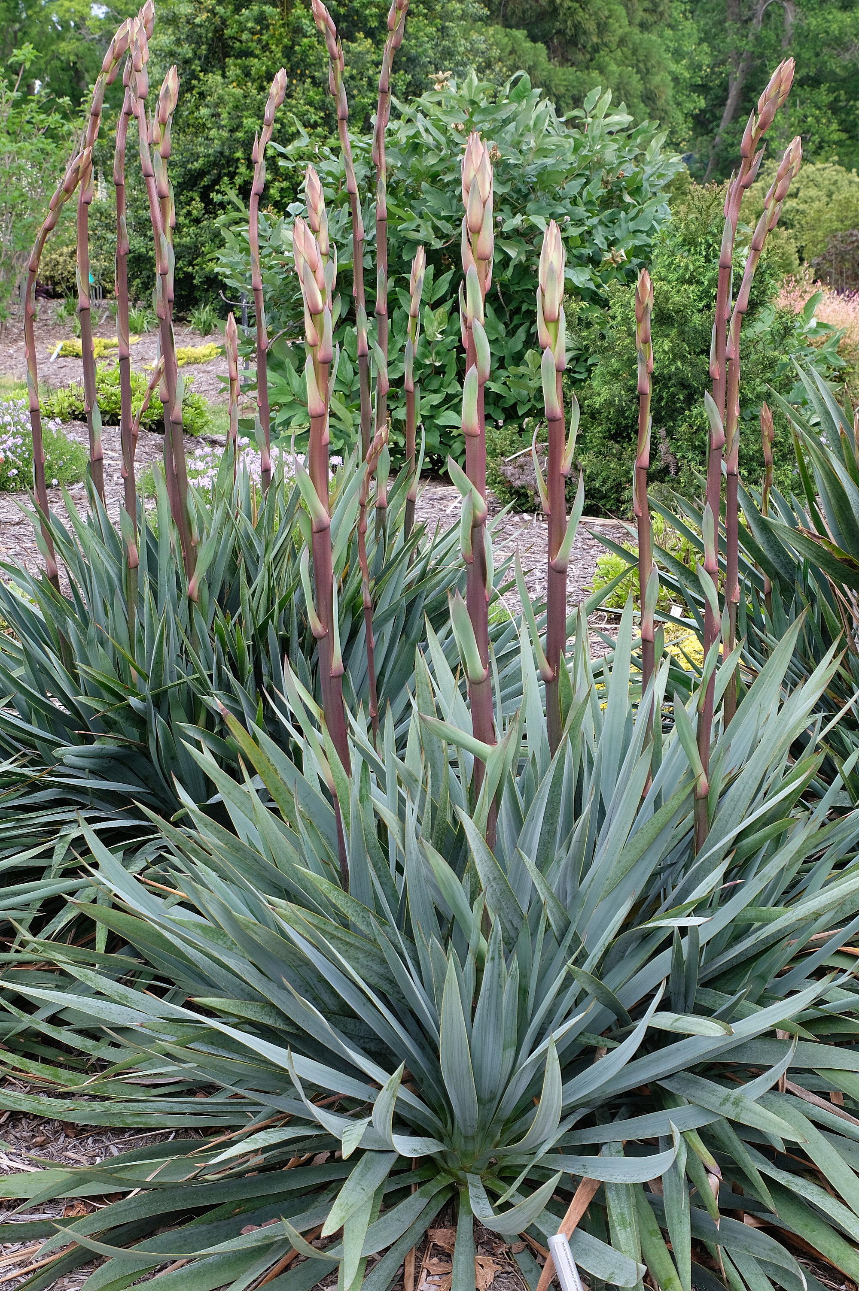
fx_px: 2366
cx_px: 430
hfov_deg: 20.6
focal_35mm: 66
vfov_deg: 30.5
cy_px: 646
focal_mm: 43.9
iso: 800
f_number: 14
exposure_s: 1/26
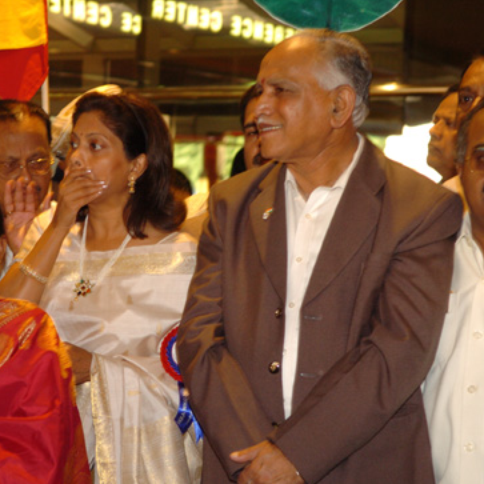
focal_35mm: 116
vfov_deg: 15.1
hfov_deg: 15.0
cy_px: 253
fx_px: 1830
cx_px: 160
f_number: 3.5
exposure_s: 1/30
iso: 400
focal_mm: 55
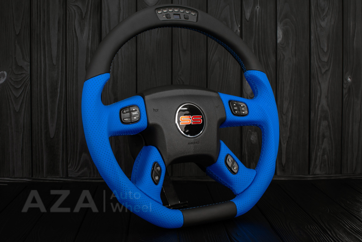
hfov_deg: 37.8
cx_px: 181
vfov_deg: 25.8
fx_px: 528
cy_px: 121
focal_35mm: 52
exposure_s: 1/125
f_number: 6.3
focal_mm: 35
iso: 500
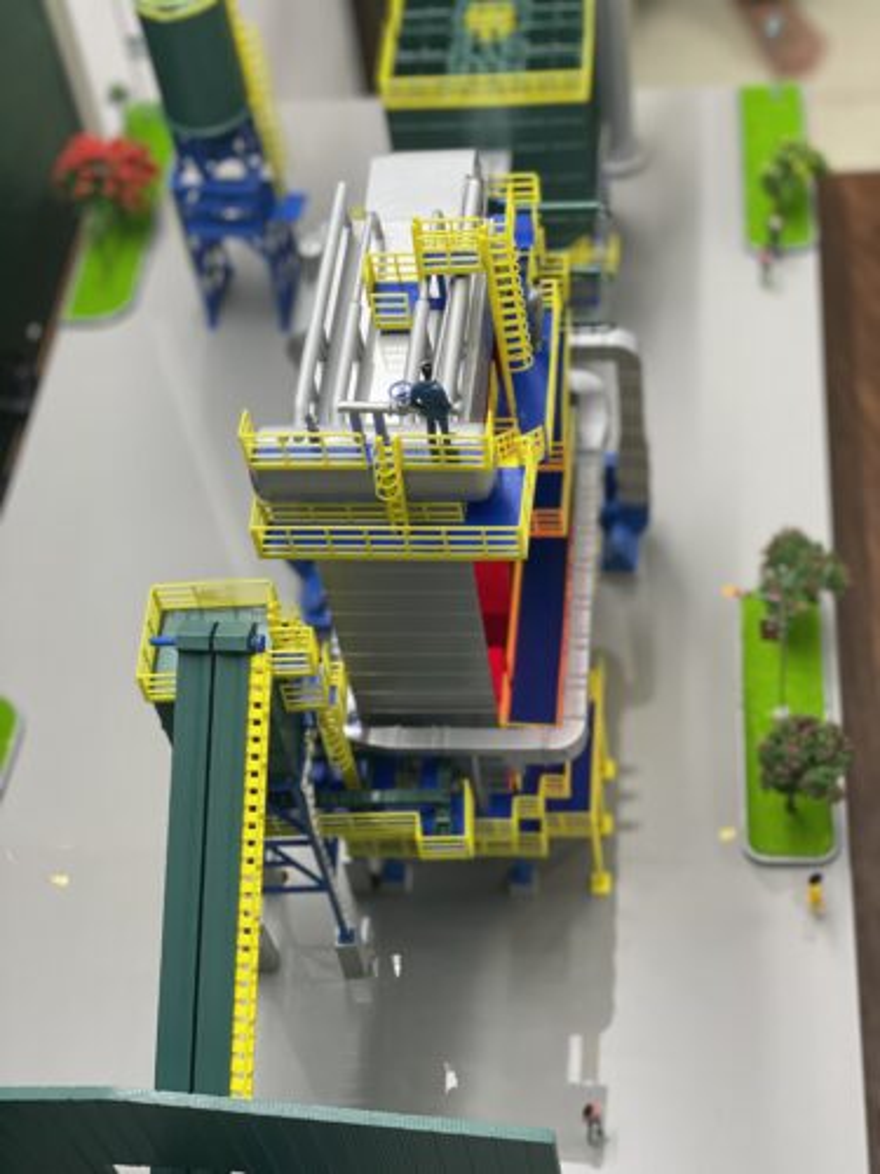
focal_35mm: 52
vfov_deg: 36.8
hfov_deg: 28.0
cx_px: 440
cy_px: 587
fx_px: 1763
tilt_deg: -51.6
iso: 250
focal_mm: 6
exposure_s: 1/100
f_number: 2
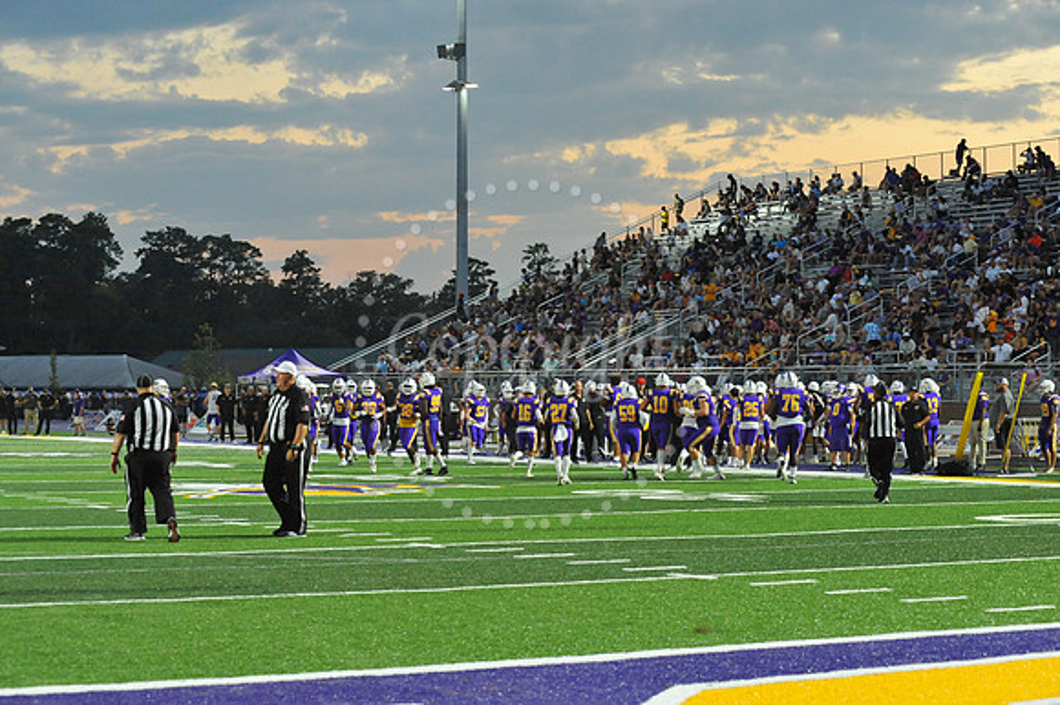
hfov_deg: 25.4
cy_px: 352
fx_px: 2354
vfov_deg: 17.0
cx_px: 530
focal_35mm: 80
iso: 4000
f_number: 6.3
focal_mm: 80
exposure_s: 1/320
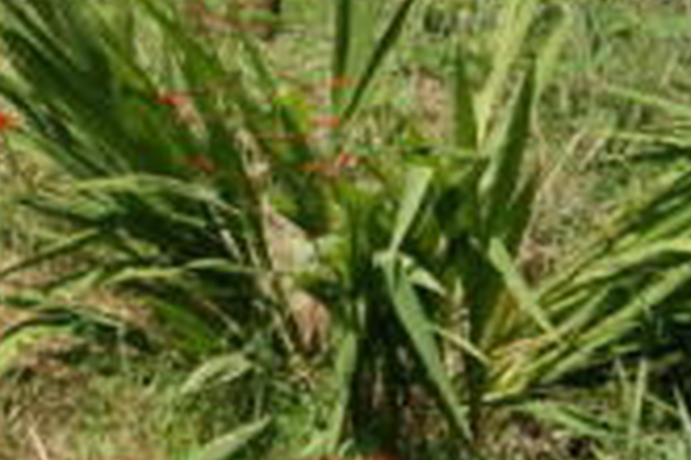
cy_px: -52
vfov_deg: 12.6
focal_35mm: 107
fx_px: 2054
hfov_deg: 18.3
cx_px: -98
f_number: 10
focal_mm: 18
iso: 100
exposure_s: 1/160
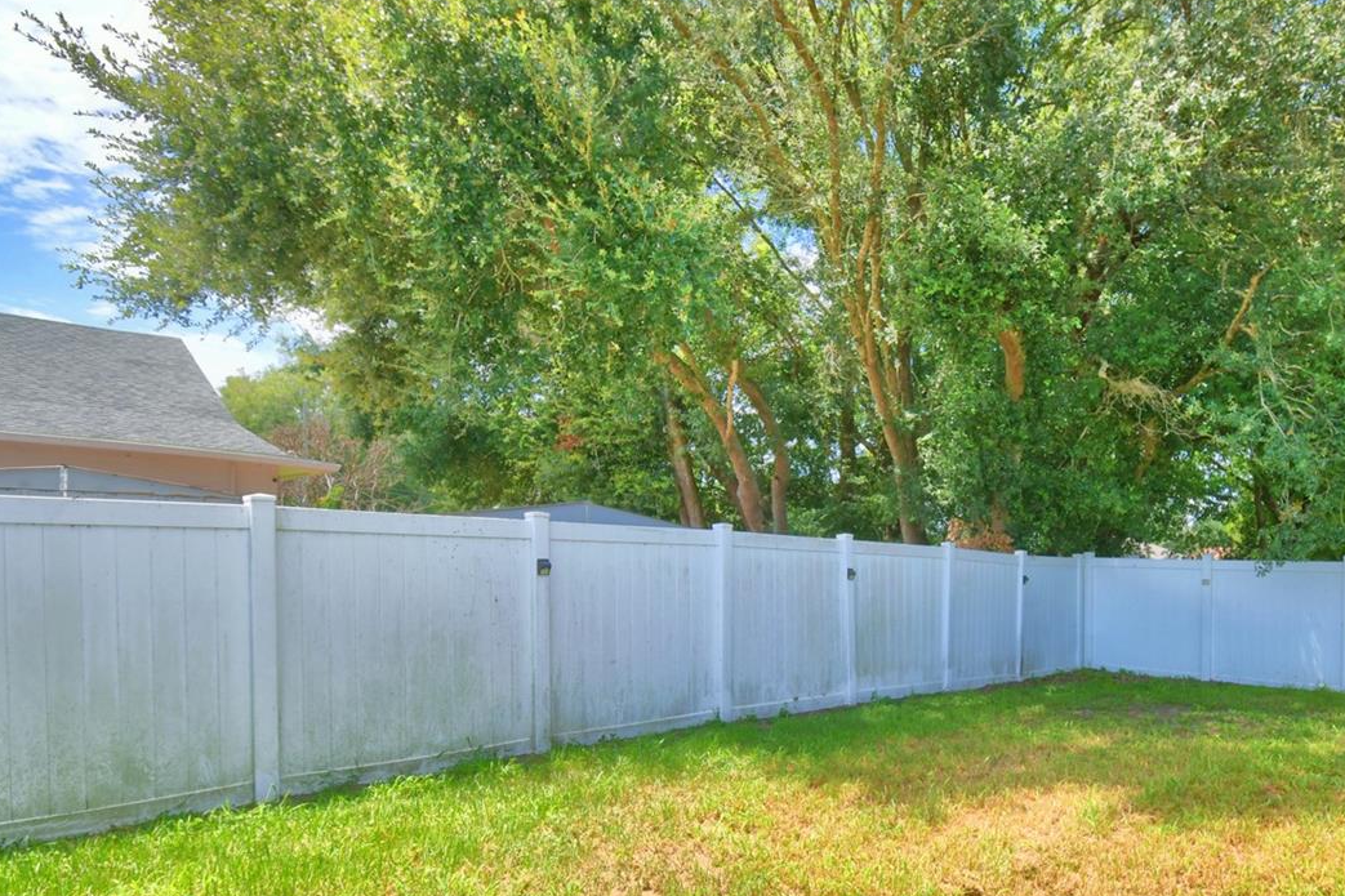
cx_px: 881
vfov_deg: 54.2
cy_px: 585
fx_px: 859
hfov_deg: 74.1
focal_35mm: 23
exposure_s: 1/250
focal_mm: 10
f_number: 6.3
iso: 100
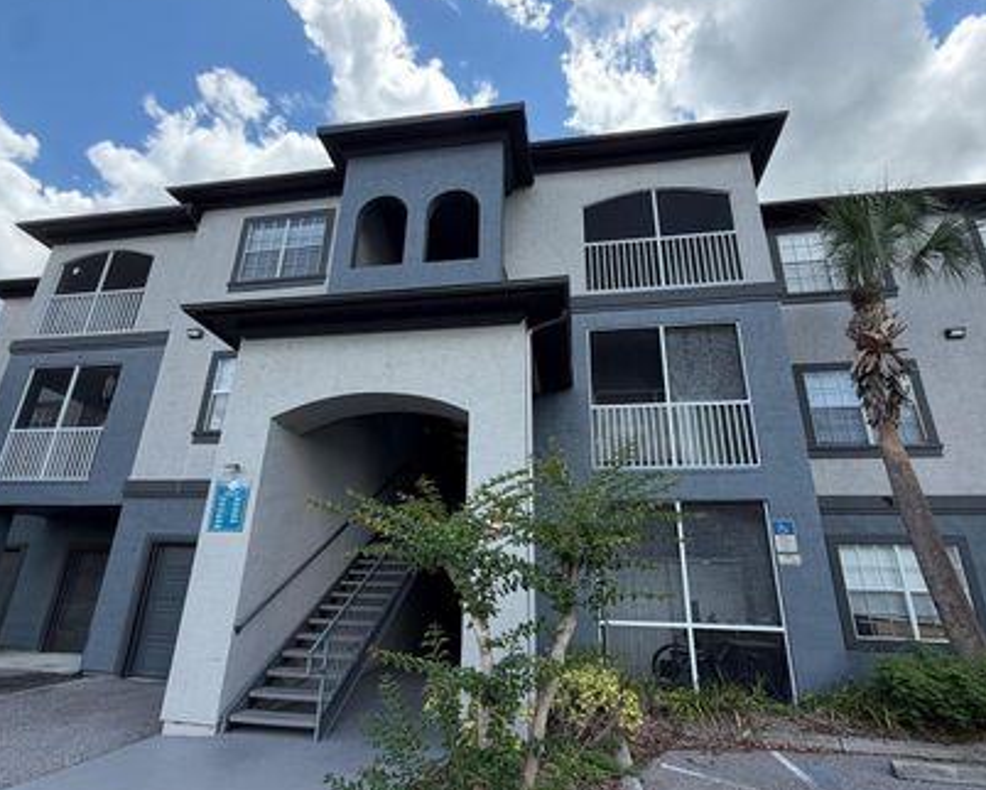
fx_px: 496
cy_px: 423
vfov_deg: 76.9
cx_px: 486
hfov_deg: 89.6
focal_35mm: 17
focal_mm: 2.22
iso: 40
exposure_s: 1/686
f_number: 2.2
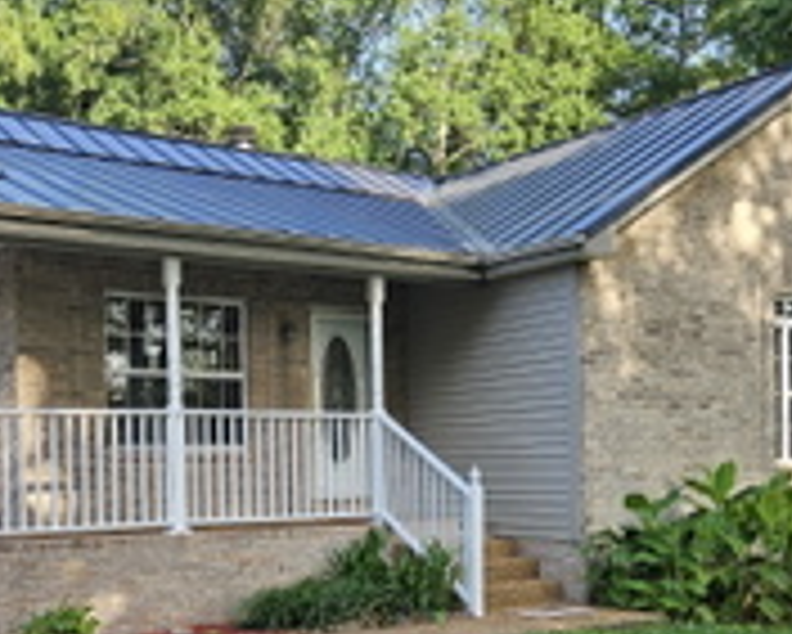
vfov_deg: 29.2
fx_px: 1196
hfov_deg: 36.6
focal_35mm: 51
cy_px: 490
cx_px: 346
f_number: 1.8
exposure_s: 1/213
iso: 25
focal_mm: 5.4
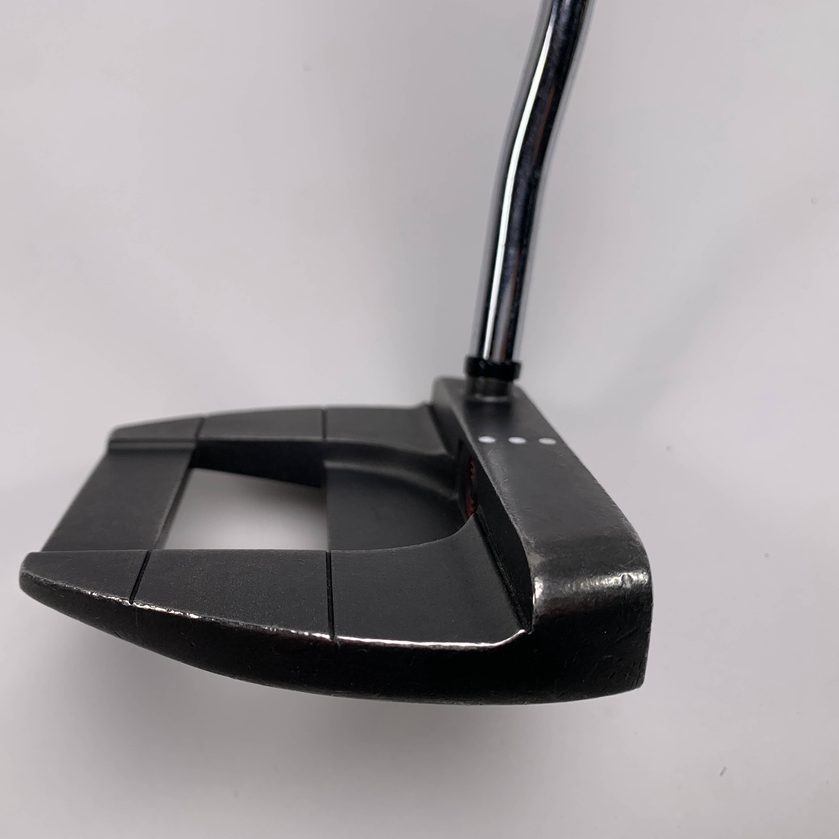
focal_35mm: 31
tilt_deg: -57.5
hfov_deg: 52.2
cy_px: 422
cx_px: 345
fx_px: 850
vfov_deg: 52.5
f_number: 1.8
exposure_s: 1/325
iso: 25
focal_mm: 4.25
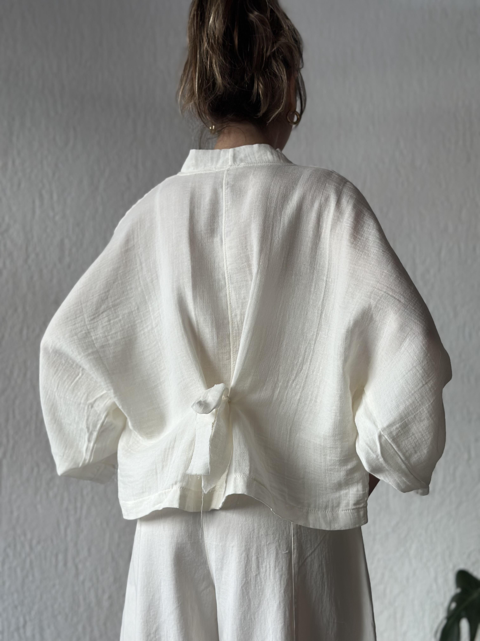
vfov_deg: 39.7
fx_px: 887
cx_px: 240
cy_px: 320
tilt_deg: +2.9
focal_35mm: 48
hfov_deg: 30.3
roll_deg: +0.1
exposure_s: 1/363
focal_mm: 6.86
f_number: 1.78
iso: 80
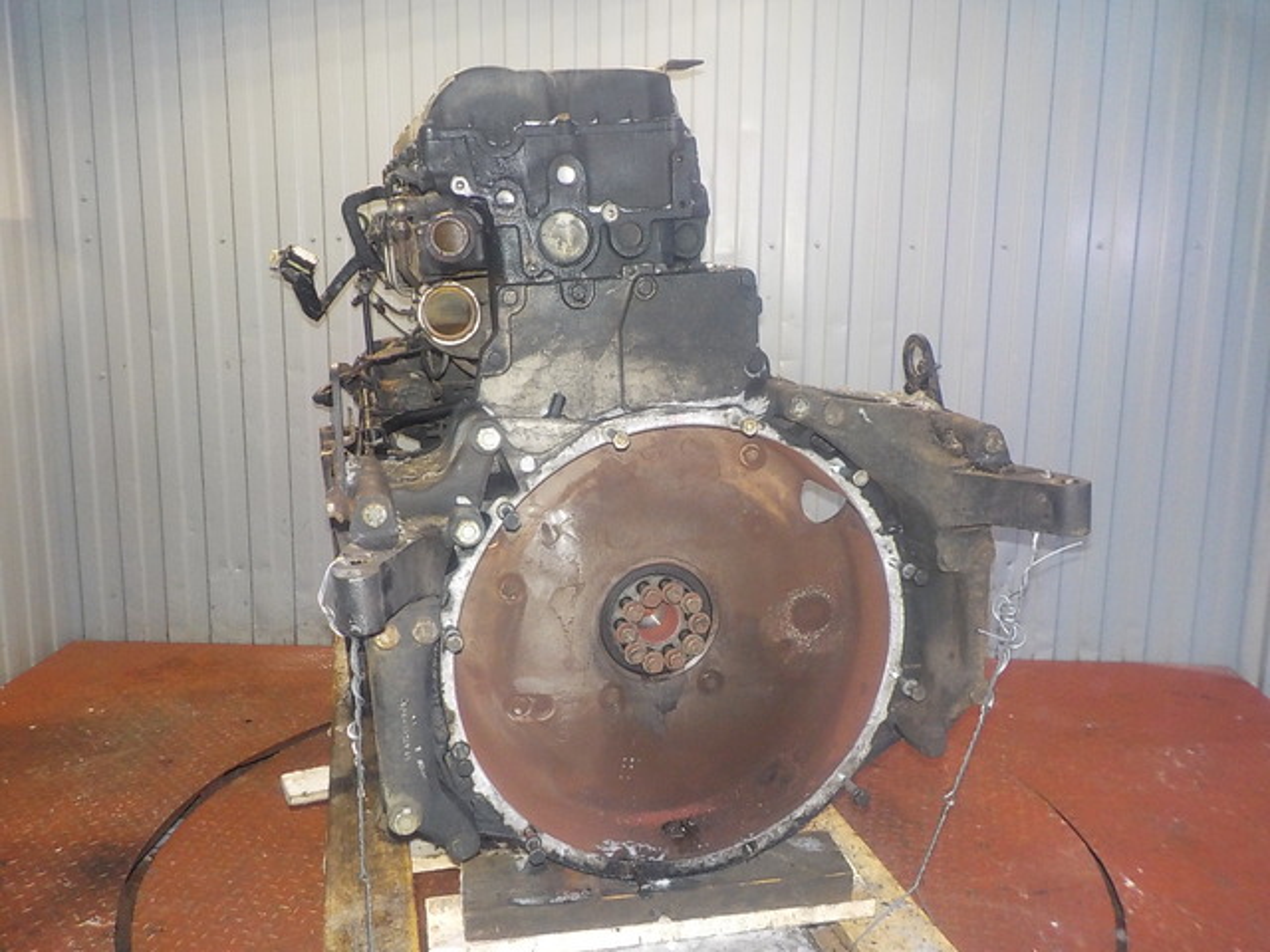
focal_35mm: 30
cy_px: 476
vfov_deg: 46.8
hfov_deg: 60.0
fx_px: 1101
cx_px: 635
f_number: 3.3
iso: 320
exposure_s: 1/30
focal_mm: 4.1
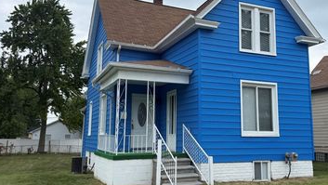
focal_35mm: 37
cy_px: 84
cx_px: 190
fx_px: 322
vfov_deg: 32.0
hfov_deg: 53.7
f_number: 1.78
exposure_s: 1/1855
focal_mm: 6.76
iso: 80
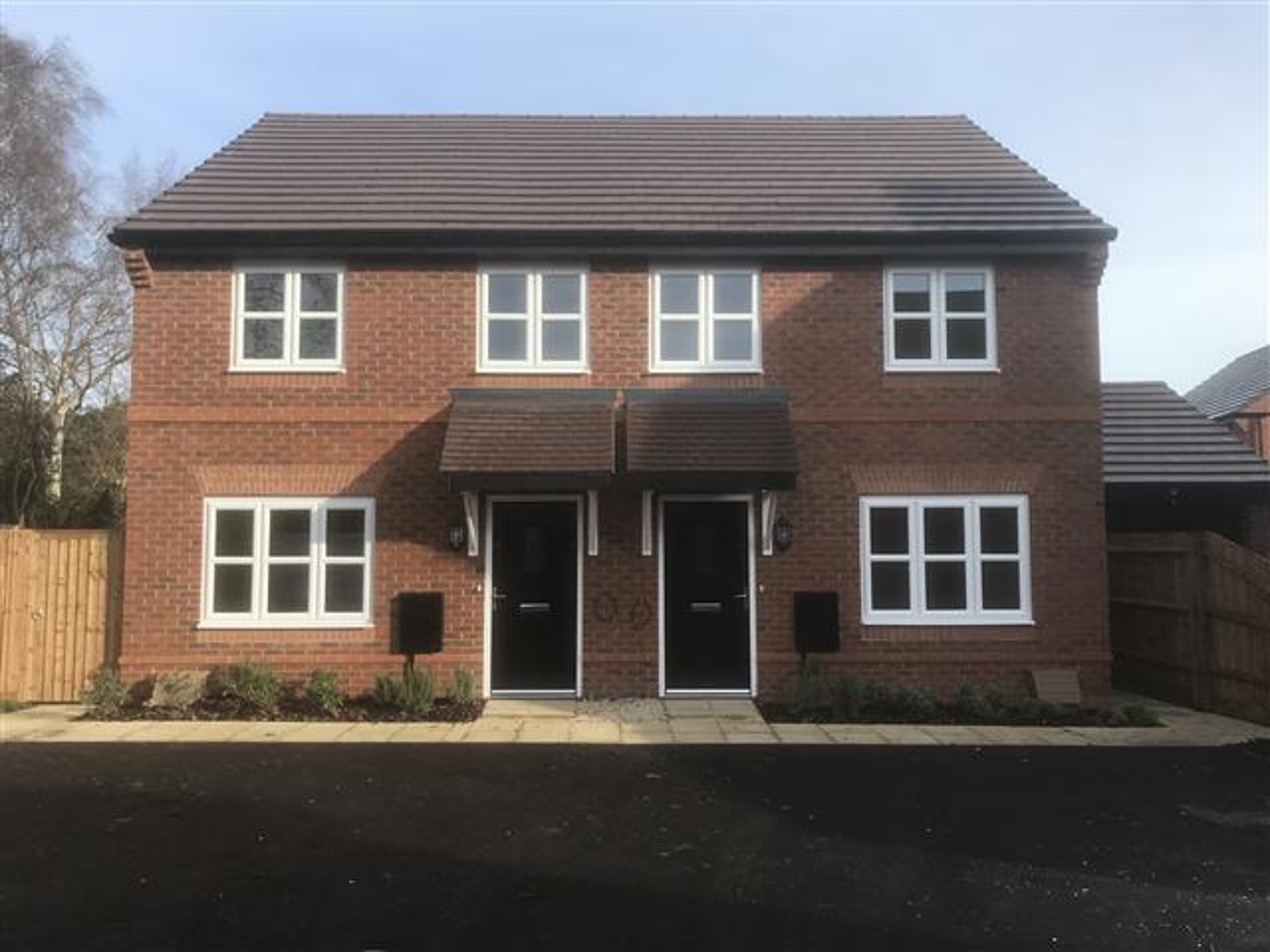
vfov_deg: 49.7
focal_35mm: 28
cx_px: 635
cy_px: 476
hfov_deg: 63.4
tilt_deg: +5.4
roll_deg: -0.3
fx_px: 1027
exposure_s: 1/939
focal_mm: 3.99
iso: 20
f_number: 1.8
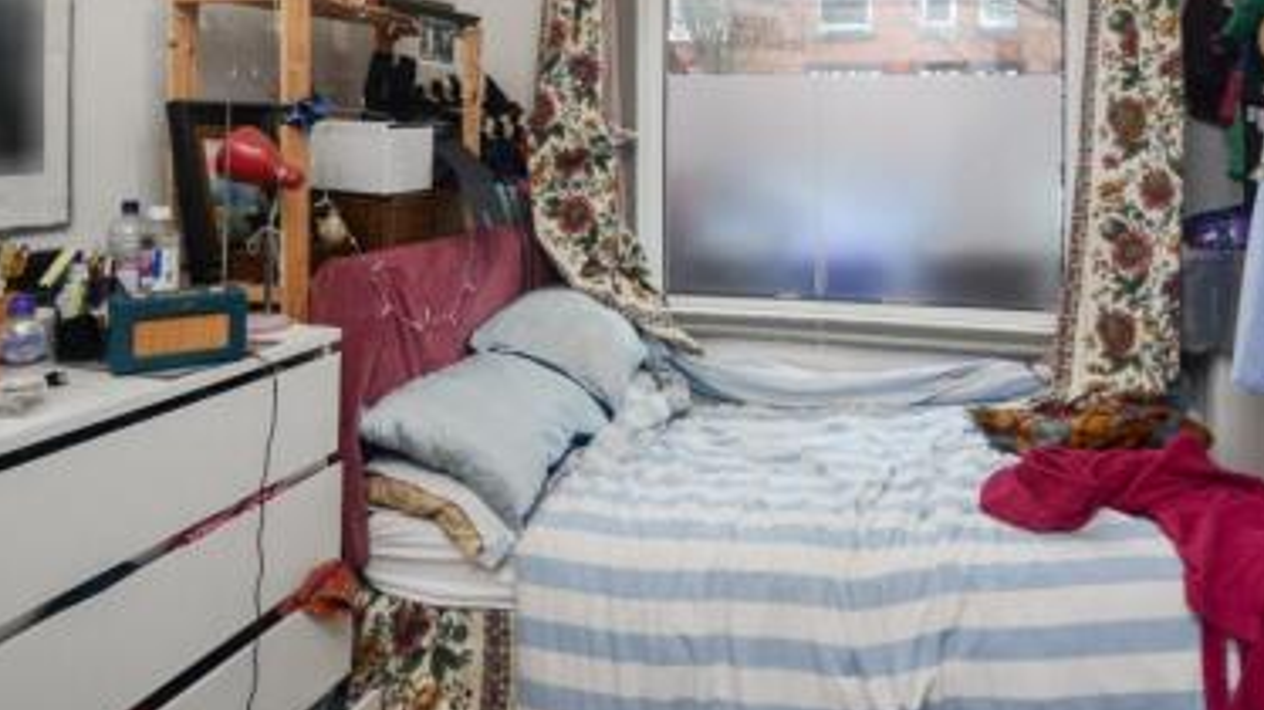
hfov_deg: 75.7
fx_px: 804
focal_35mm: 24
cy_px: 228
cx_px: 740
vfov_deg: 46.8
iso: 400
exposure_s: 1/80
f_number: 3.8
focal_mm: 12
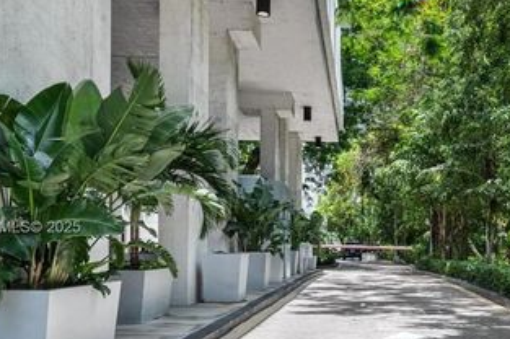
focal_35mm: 47
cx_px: 399
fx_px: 665
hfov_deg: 40.4
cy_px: 228
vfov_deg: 28.4
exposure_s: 1/160
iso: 400
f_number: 9
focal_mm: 23
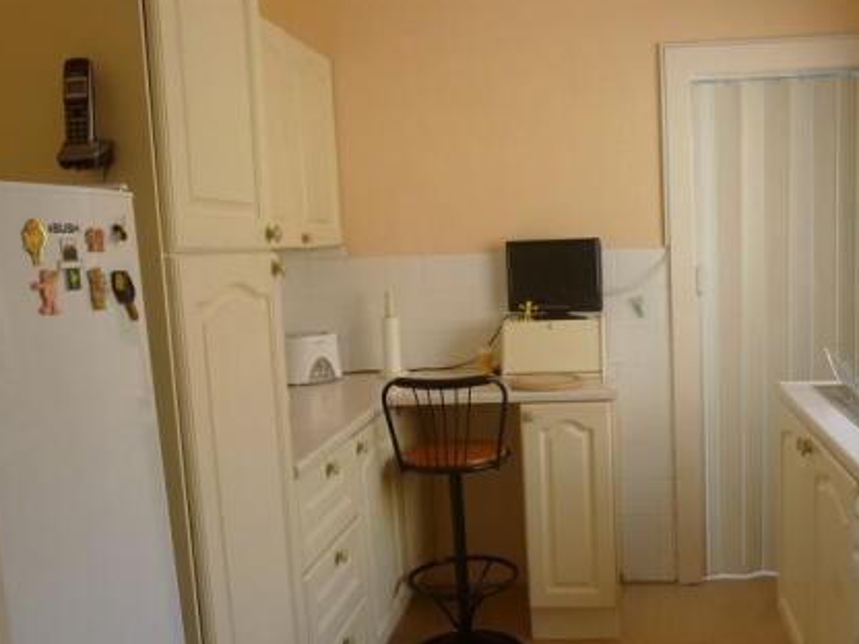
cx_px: 523
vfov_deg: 40.6
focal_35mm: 35
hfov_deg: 52.2
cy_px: 373
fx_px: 869
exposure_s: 1/80
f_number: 3.1
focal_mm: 4.5
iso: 100
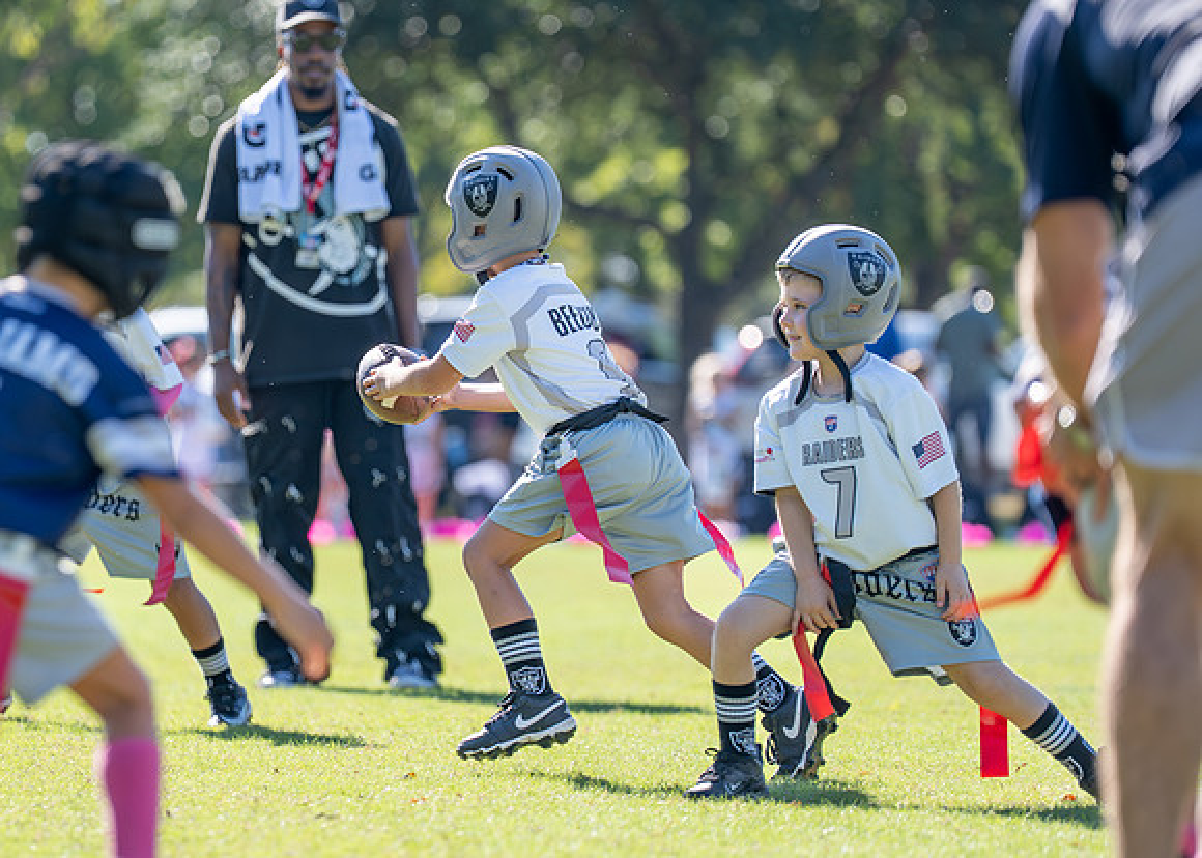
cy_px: 419
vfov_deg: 4.8
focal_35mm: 301
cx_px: 447
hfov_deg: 6.7
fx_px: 10284
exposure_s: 1/2500
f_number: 2.8
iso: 250
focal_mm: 168
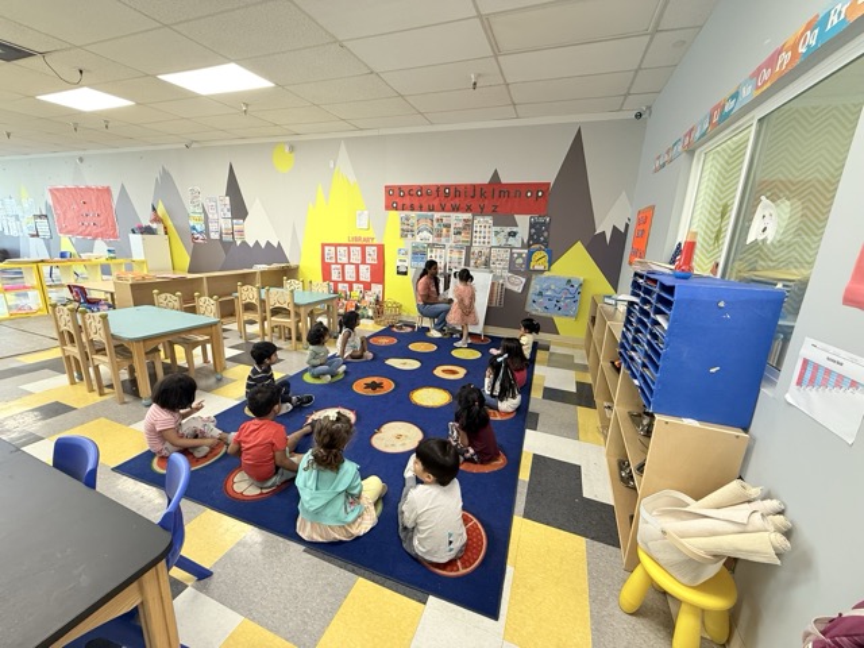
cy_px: 324
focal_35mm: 14
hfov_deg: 102.1
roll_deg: -2.4
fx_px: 349
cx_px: 432
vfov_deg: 85.7
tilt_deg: -13.5
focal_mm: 2.22
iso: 200
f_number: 2.2
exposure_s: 1/60
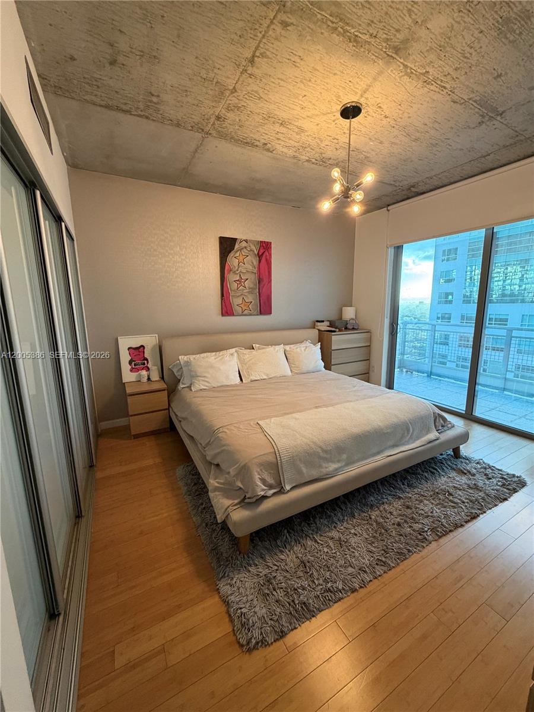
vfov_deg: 102.1
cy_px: 356
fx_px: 288
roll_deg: +0.9
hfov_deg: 85.7
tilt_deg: -10.2
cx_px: 267
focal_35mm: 14
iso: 320
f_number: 2.2
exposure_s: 1/60
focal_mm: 2.22
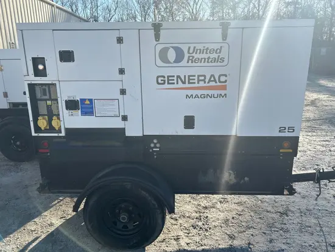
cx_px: 168
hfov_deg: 67.3
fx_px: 252
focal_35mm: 26
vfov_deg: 53.1
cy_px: 126
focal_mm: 5.7
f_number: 1.5
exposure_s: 1/2632
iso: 50
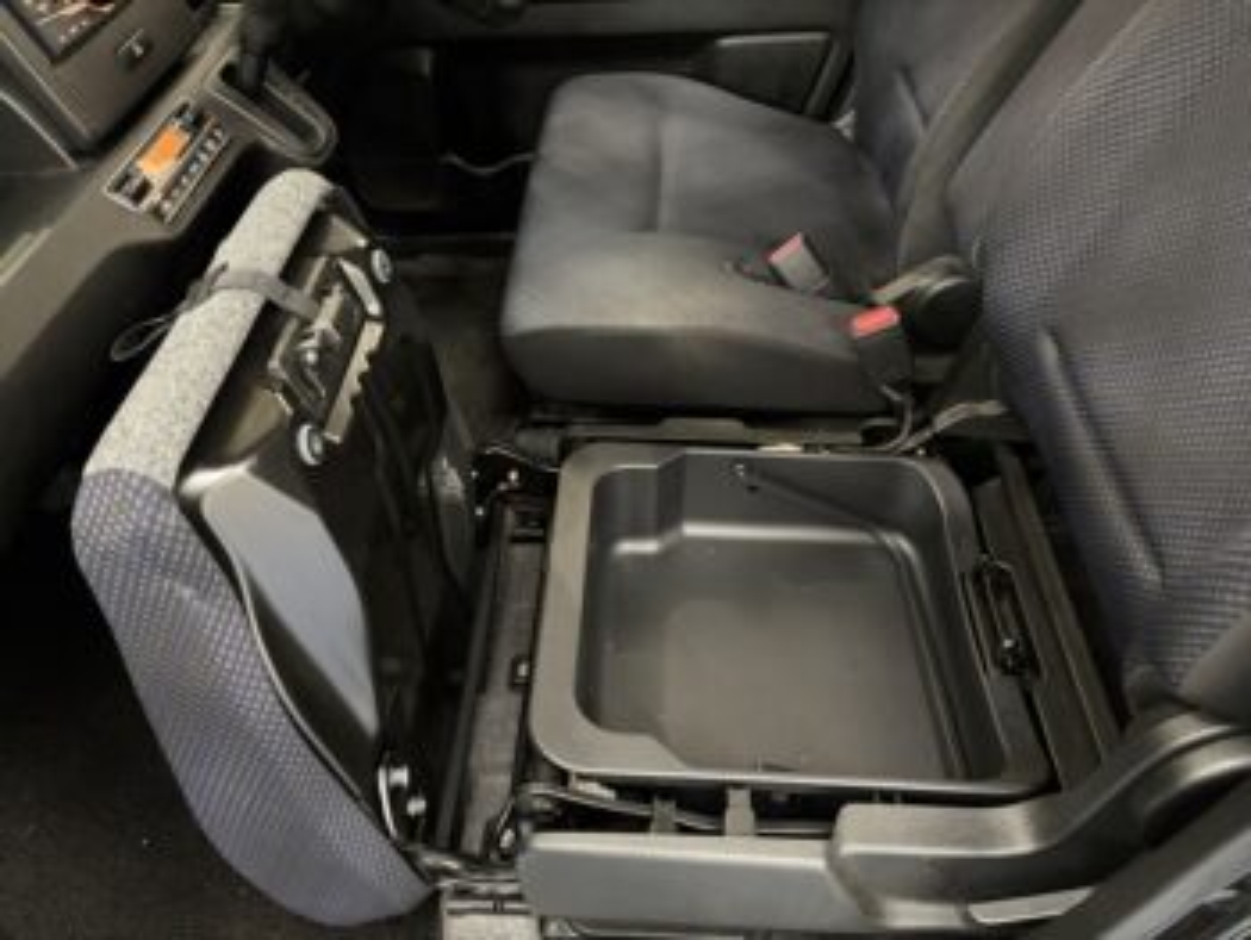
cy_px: 470
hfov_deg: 67.3
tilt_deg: -43.8
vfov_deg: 53.1
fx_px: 940
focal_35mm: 26
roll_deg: +4.5
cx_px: 626
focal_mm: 5.96
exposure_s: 1/25
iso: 800
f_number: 1.6
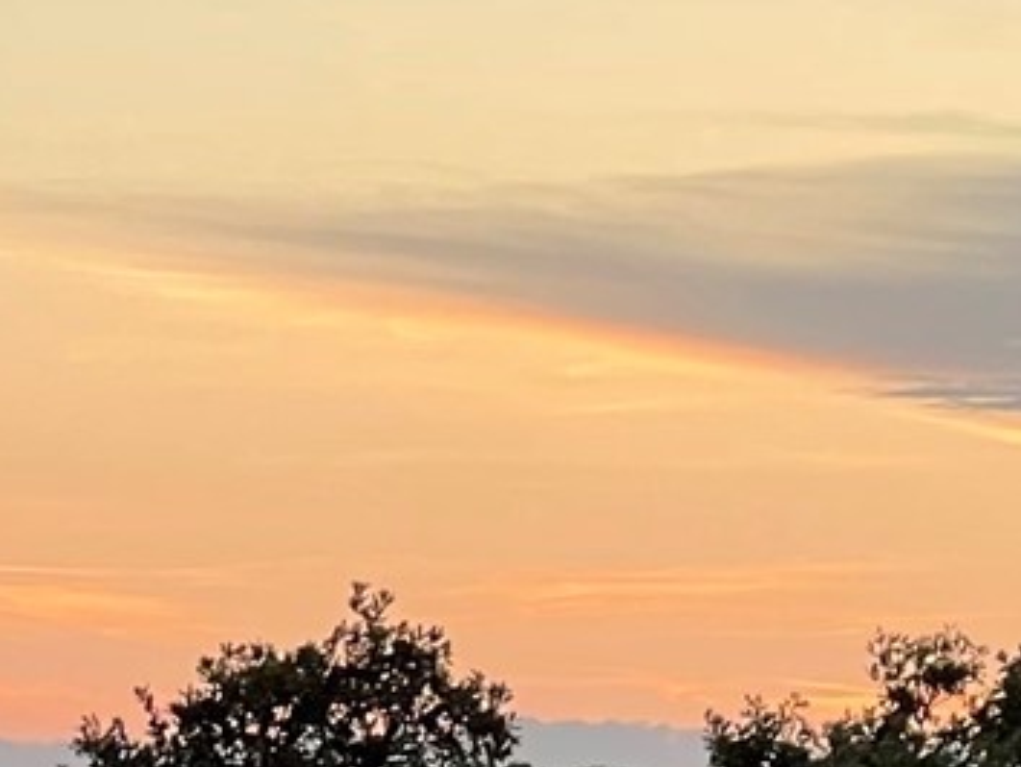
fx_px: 10921
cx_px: -358
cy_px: 1609
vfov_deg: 4.0
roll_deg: -1.7
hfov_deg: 5.3
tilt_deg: -2.9
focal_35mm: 370
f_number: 2.2
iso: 80
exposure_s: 1/121
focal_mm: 7.5
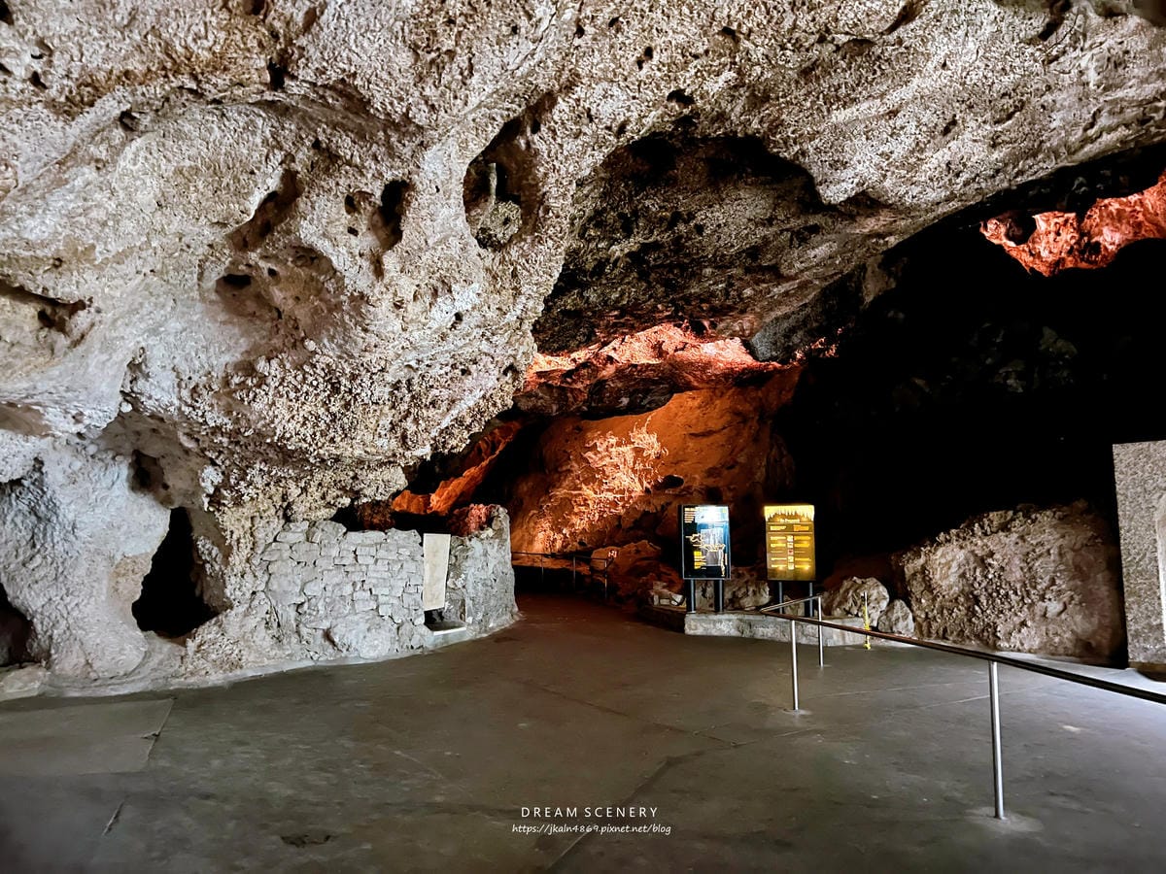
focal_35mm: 26
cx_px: 583
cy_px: 437
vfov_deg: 53.1
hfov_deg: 67.3
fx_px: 876
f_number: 1.5
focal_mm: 5.7
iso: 1250
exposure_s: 1/5
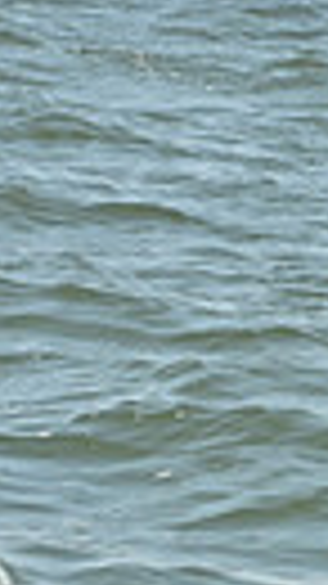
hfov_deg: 3.1
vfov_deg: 5.6
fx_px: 5914
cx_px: 1294
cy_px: -11
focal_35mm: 382
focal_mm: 82
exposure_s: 1/1250
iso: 320
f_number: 6.3
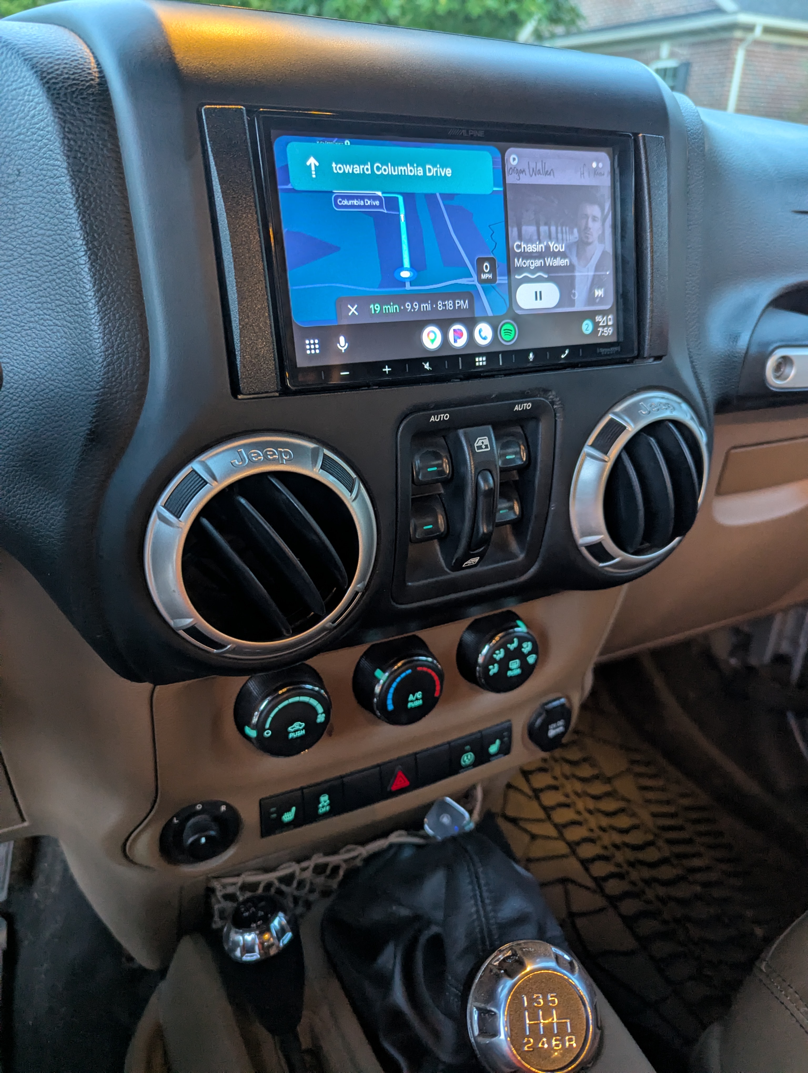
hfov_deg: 56.9
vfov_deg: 71.5
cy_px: 536
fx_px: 745
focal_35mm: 24
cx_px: 404
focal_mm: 6.81
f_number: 1.85
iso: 384
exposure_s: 1/44.8
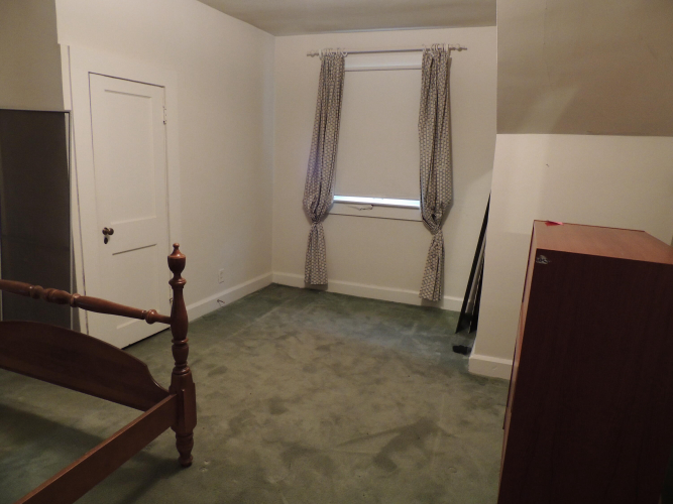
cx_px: 336
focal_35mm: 24
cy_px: 252
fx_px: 467
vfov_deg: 56.8
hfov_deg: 71.6
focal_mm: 4.3
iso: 400
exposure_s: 1/10
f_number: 3
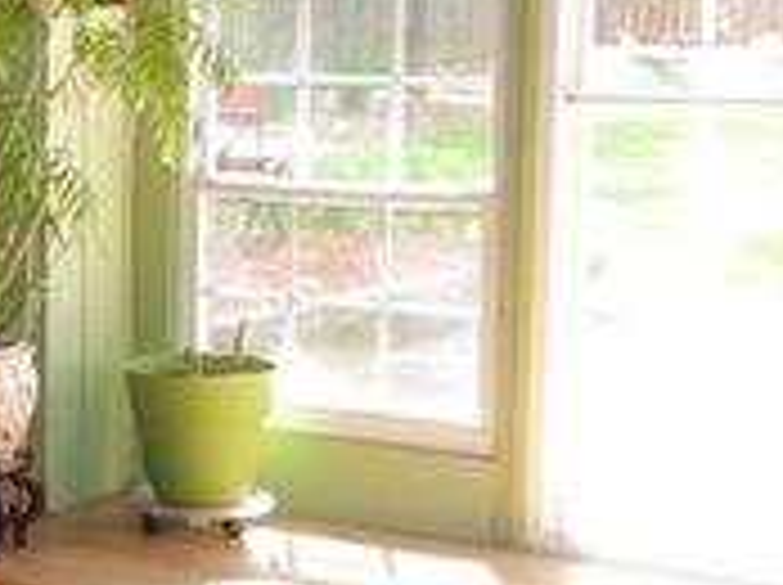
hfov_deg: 17.4
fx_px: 2327
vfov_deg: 14.3
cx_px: -356
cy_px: 302
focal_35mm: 103
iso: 110
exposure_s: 1/40
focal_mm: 4.9
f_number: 3.1
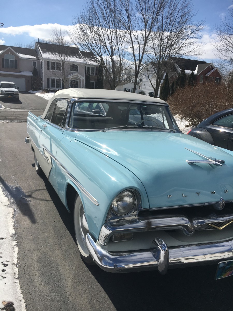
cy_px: 156
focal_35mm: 29
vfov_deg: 61.7
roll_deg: -5.5
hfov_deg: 48.2
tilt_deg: -14.4
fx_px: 260
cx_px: 116
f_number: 2.2
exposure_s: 1/4274
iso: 25
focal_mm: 4.15
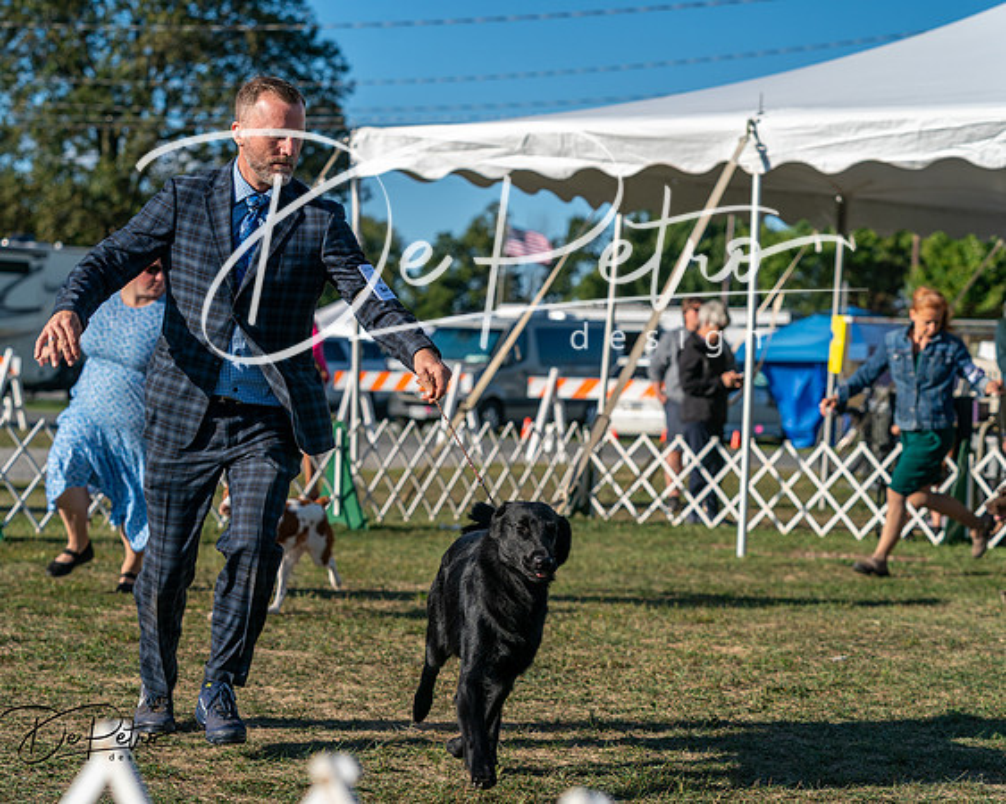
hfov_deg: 20.5
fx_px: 2782
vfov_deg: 16.4
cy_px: 402
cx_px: 503
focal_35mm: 93
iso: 100
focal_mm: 83
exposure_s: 1/1250
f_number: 4.5
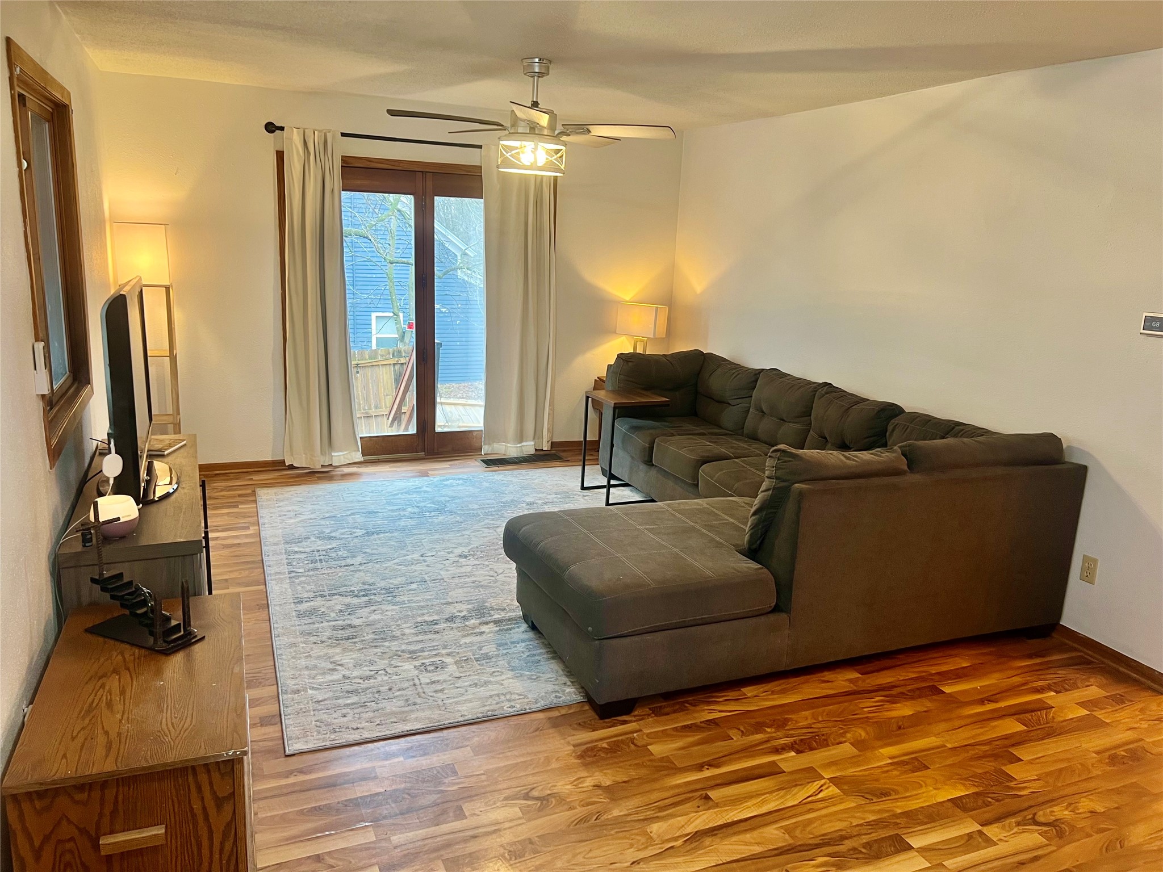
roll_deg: -1.7
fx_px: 874
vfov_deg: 53.1
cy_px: 436
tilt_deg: -12.9
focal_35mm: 26
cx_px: 582
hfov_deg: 67.3
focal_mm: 5.7
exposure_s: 1/60
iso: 80
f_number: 1.5
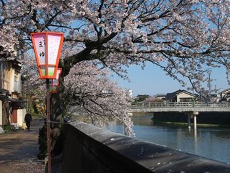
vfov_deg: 25.5
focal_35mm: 58
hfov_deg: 33.4
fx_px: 383
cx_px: 104
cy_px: 87
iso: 200
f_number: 7.1
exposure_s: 1/640
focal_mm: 35
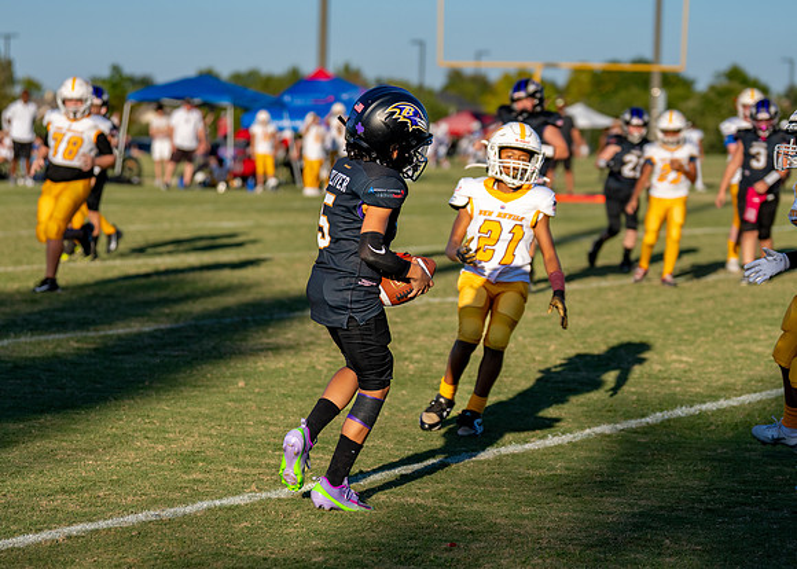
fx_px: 2949
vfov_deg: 11.0
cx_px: 346
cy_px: 325
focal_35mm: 130
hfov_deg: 15.4
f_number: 2.8
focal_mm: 91
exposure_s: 1/2500
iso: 160
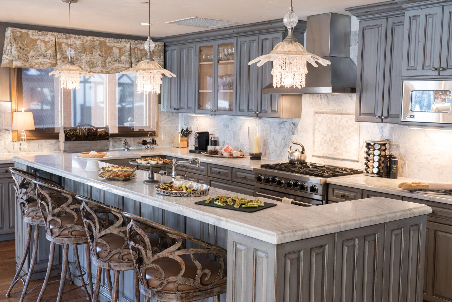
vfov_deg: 32.6
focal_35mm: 41
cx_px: 226
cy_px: 151
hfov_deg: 47.4
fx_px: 515
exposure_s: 1/2.5
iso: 200
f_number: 9
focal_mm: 41
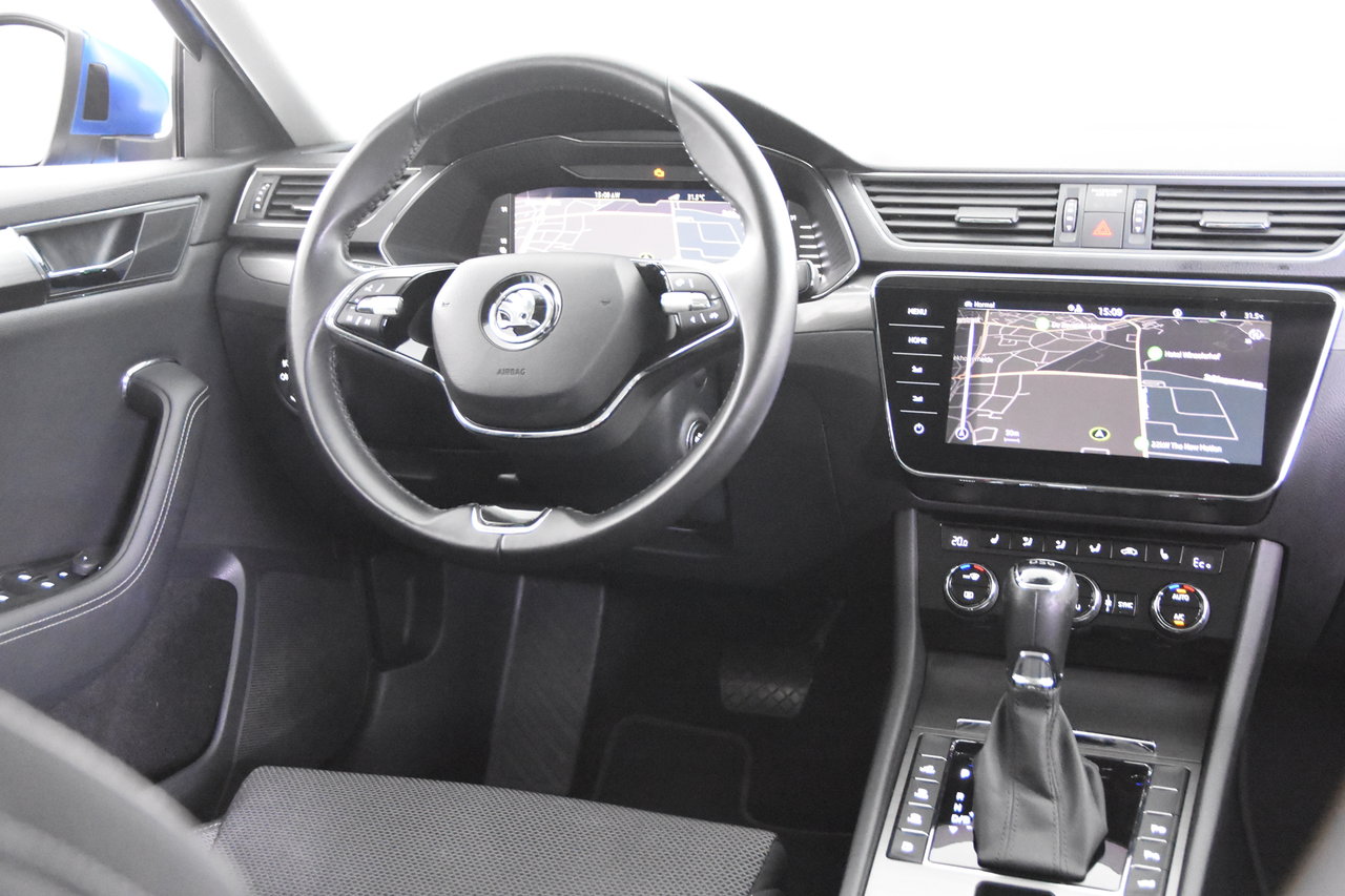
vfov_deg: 31.9
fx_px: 1569
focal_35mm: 42
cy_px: 448
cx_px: 672
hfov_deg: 46.4
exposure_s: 1/40
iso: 12800
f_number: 3.2
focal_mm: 28
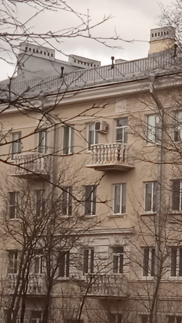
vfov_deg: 16.0
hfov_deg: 8.9
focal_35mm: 131
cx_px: 333
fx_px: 1124
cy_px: 342
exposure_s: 1/390
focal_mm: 3.43
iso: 111
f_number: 2.2
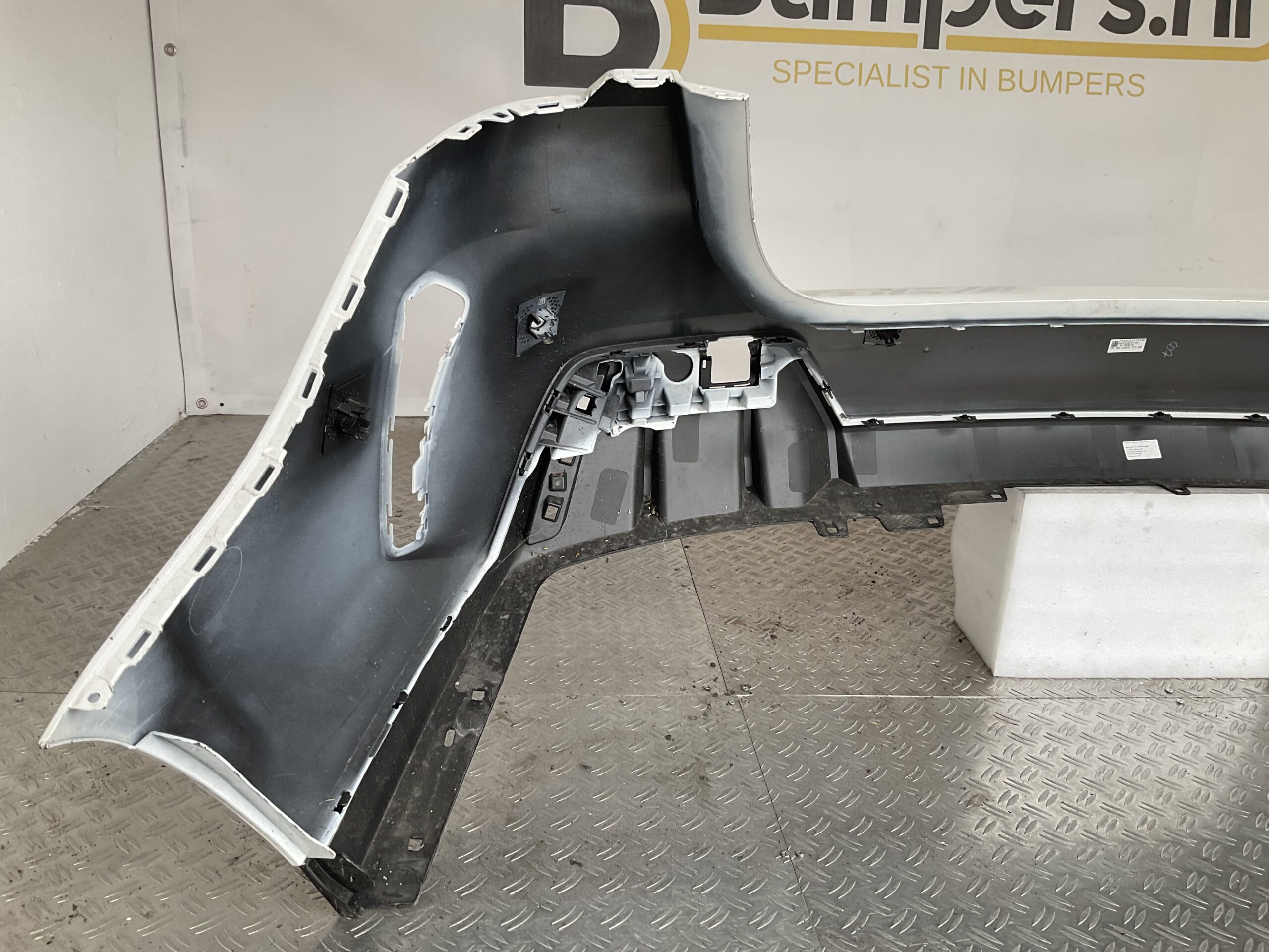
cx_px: 634
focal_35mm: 29
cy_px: 476
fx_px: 1063
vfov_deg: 48.2
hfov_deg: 61.7
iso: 32
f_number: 1.8
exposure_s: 1/120
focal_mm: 3
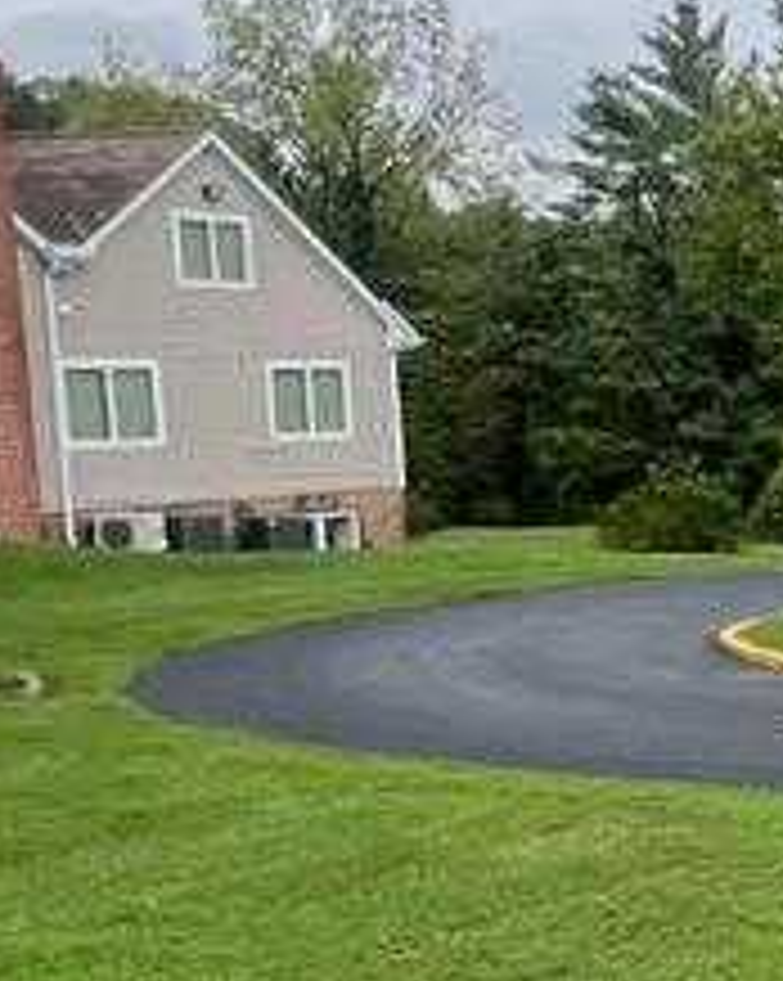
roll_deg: +0.8
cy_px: 585
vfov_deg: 30.0
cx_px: 1624
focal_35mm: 63
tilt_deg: -6.2
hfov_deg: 16.9
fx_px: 1827
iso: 32
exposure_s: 1/881
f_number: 1.8
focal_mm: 1.57
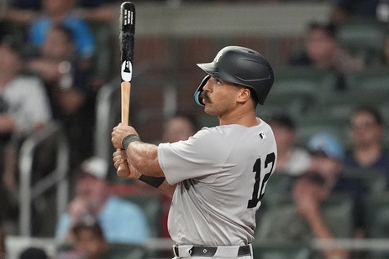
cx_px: 206
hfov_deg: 4.7
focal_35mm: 442
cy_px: 139
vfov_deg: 3.1
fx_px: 4777
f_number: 2.8
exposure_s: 1/2000
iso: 4000
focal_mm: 400
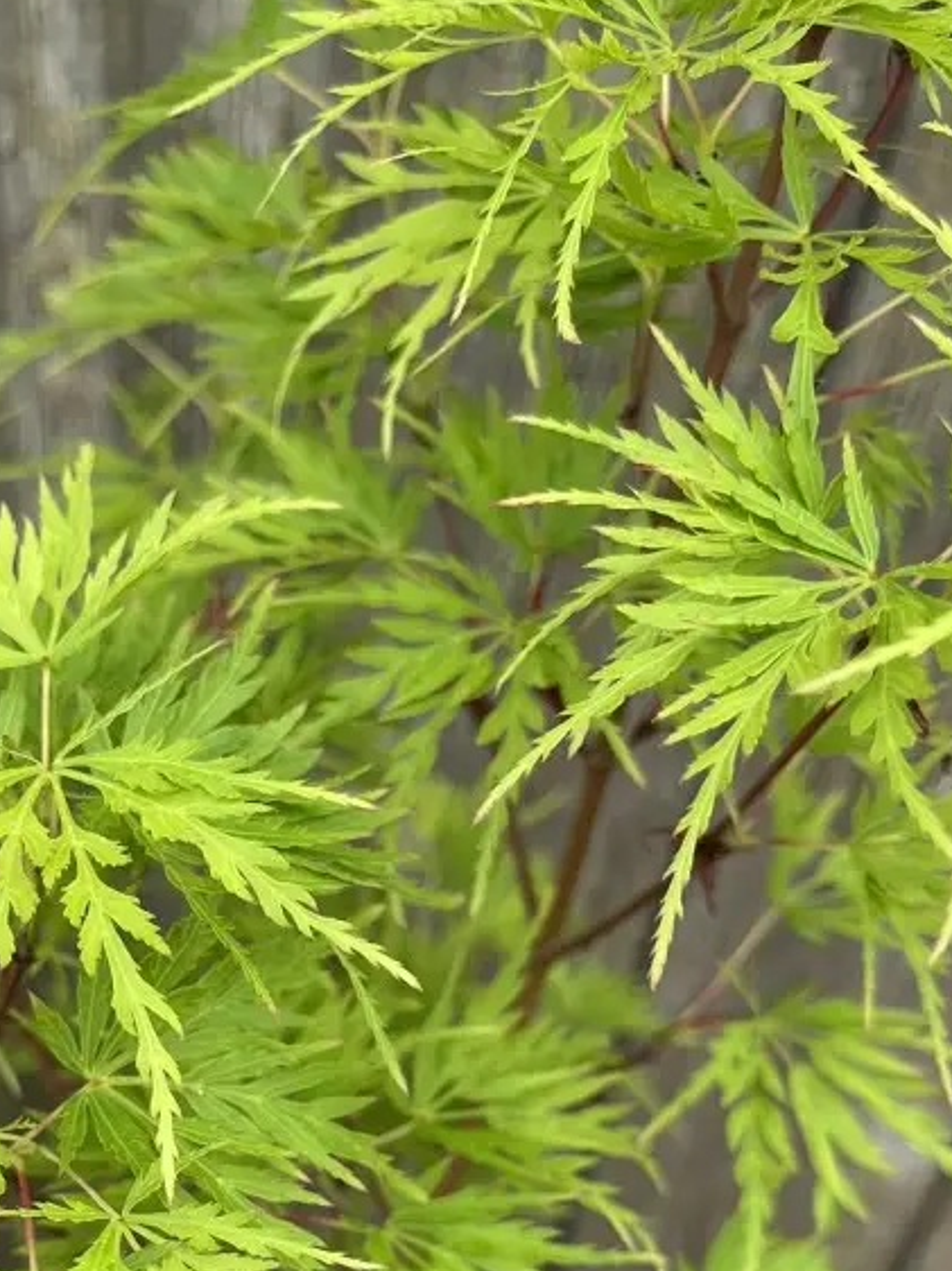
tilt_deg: -47.0
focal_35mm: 50
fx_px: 1835
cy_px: 1196
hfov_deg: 28.5
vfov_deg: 35.4
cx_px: 210
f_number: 1.6
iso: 50
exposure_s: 1/329
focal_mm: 5.1
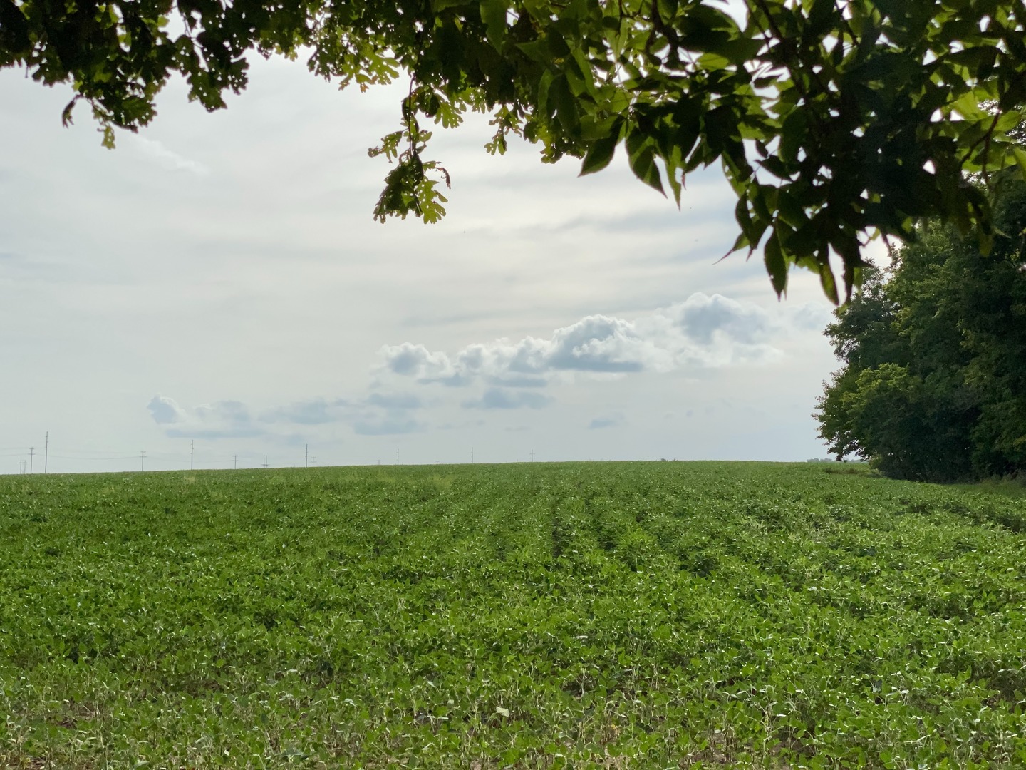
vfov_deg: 28.0
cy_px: 385
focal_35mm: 52
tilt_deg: +4.3
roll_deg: -0.6
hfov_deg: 36.8
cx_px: 513
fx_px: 1541
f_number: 2
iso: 100
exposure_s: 1/9524
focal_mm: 6
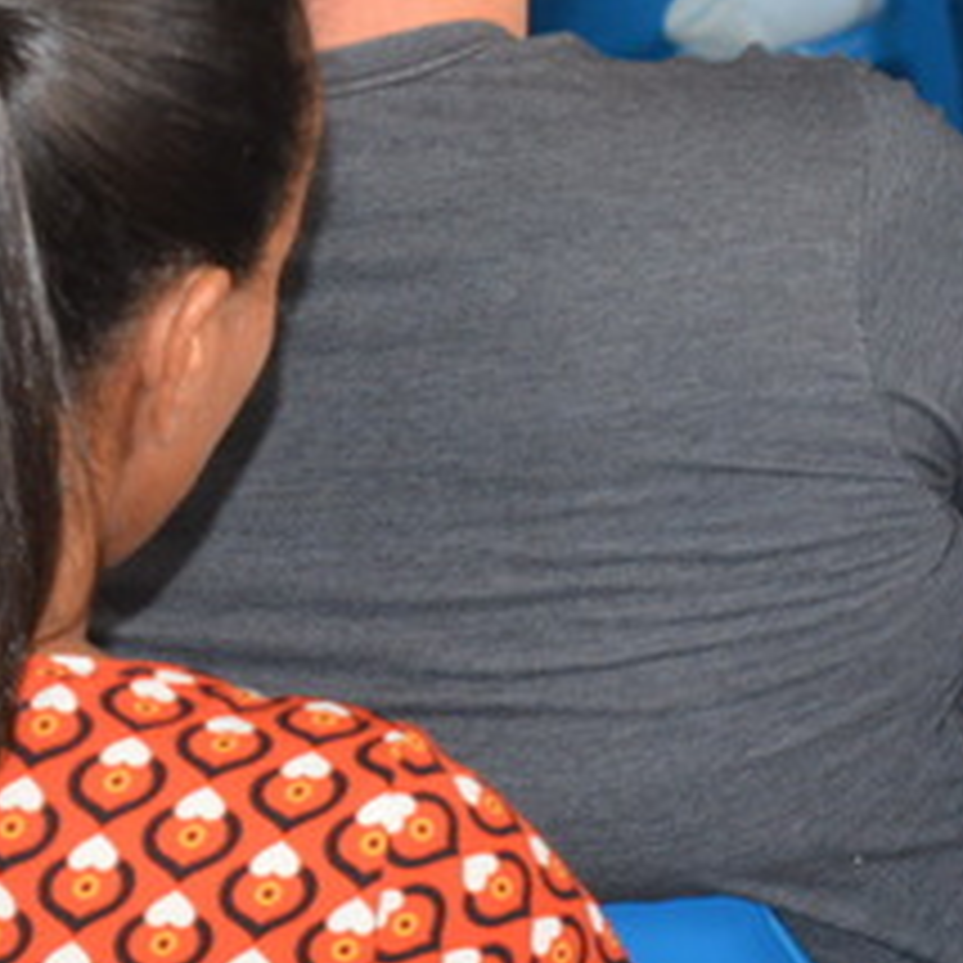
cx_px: 1404
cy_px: -22
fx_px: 9310
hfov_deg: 5.9
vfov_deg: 5.9
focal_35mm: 296
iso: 900
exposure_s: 1/60
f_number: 5.6
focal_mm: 55
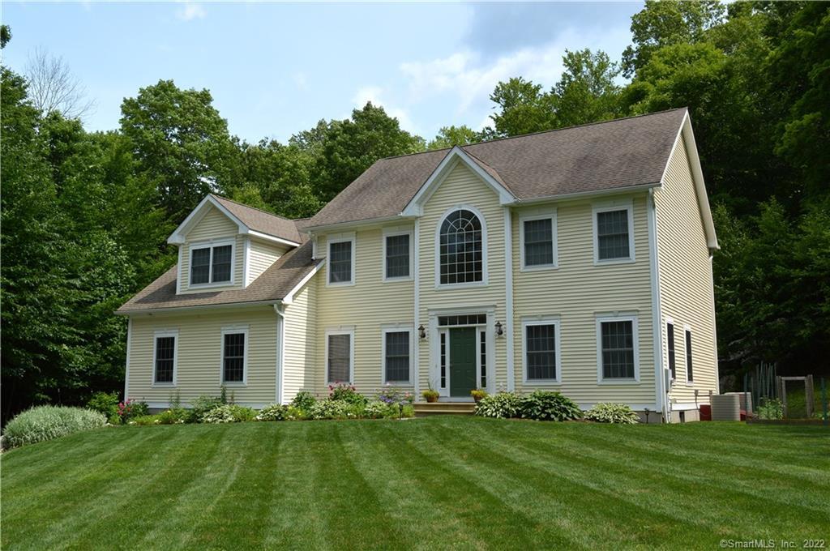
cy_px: 276
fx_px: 794
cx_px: 415
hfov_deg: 55.2
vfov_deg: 38.3
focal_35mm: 34
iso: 100
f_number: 13
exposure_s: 1/100
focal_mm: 23
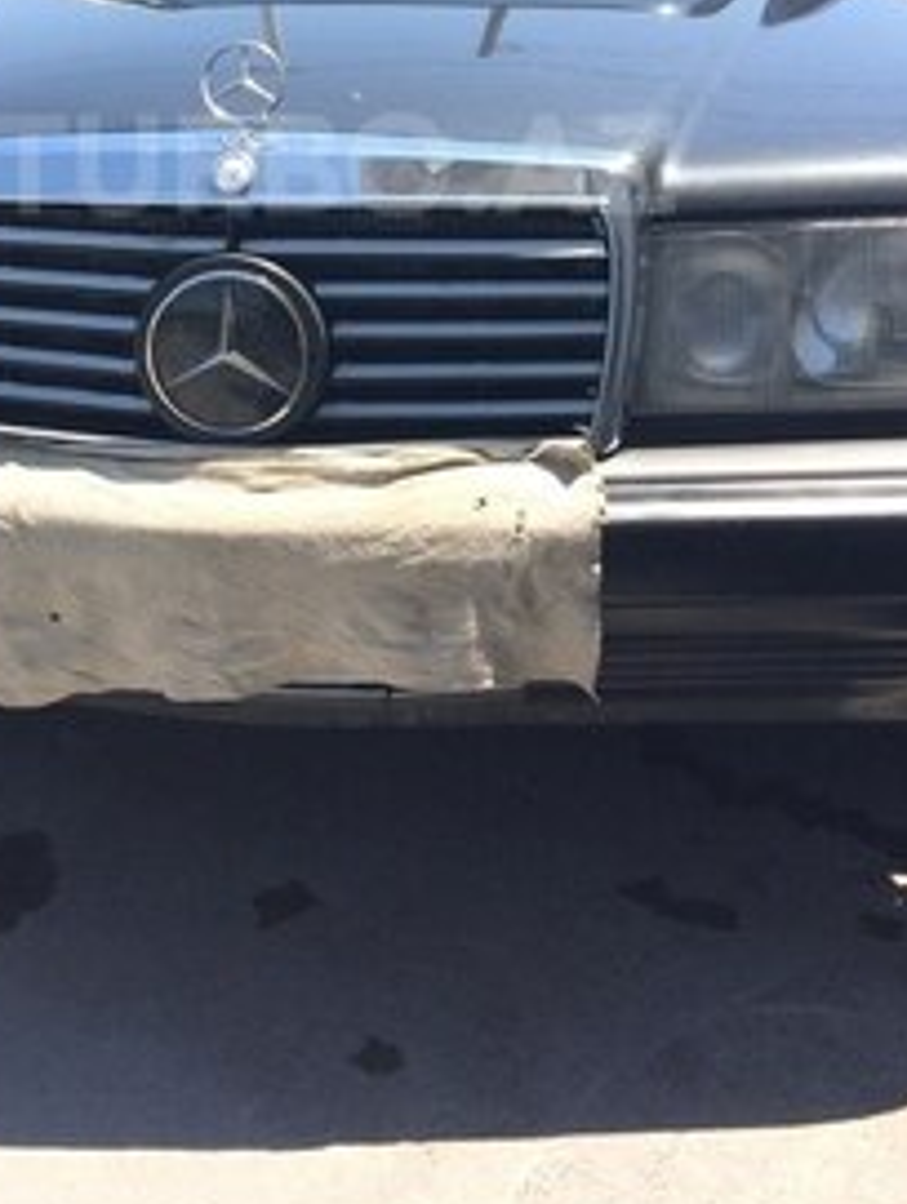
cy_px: 164
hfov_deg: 27.5
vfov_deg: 34.5
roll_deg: +0.7
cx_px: 333
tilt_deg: -10.6
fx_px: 1847
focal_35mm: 53
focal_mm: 4.15
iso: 32
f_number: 2.2
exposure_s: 1/805
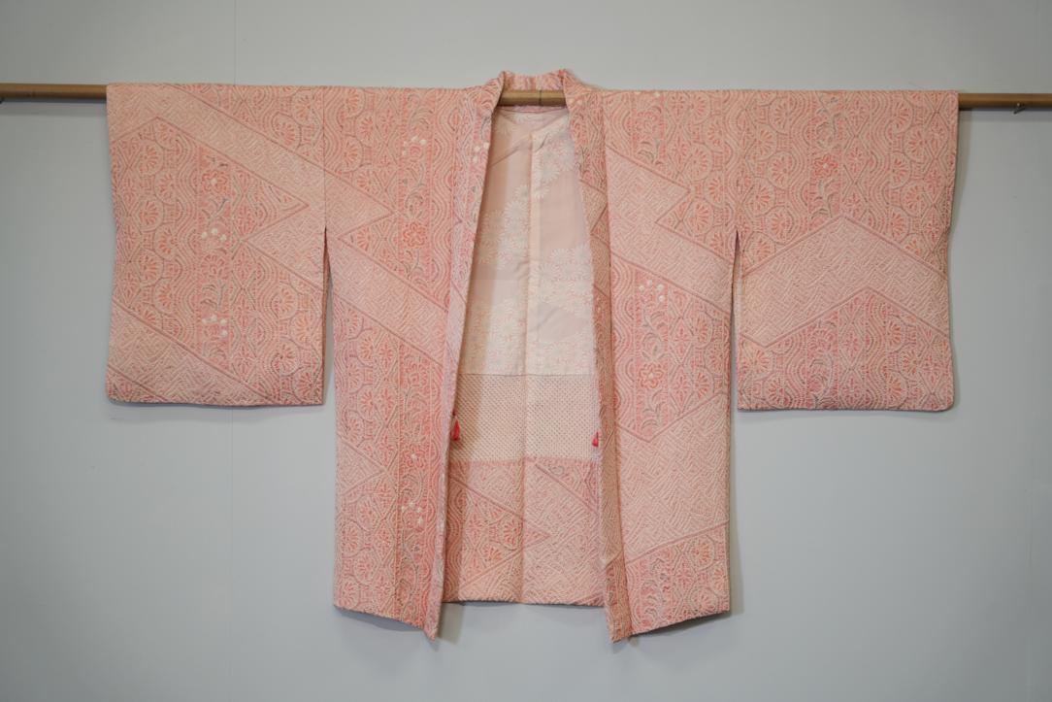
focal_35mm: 80
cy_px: 351
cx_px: 526
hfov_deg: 25.4
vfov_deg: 17.1
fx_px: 2338
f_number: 4
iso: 400
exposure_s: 1/80
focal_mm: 80
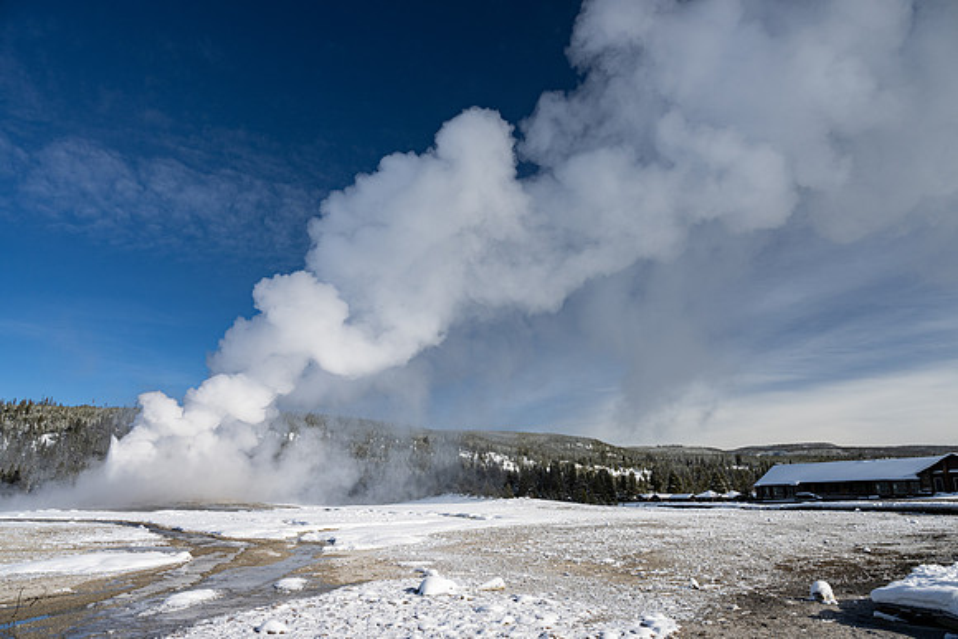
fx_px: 639
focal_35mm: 24
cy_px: 320
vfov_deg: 53.2
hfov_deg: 73.7
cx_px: 479
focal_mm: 24
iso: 280
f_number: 11
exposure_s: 1/125
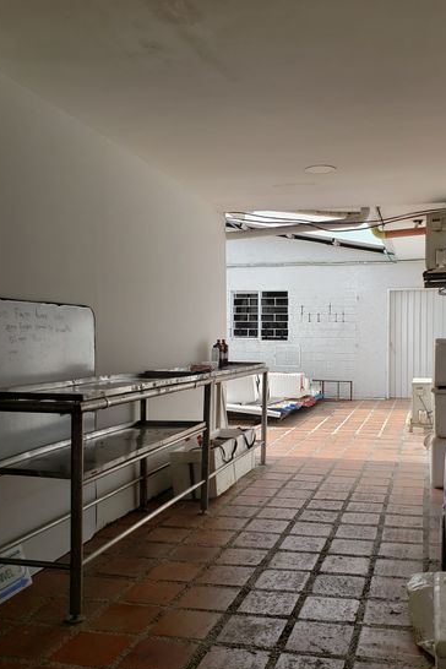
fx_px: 613
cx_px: 288
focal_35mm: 33
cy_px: 349
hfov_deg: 39.6
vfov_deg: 57.2
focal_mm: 4.3
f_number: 2.4
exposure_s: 1/866
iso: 50
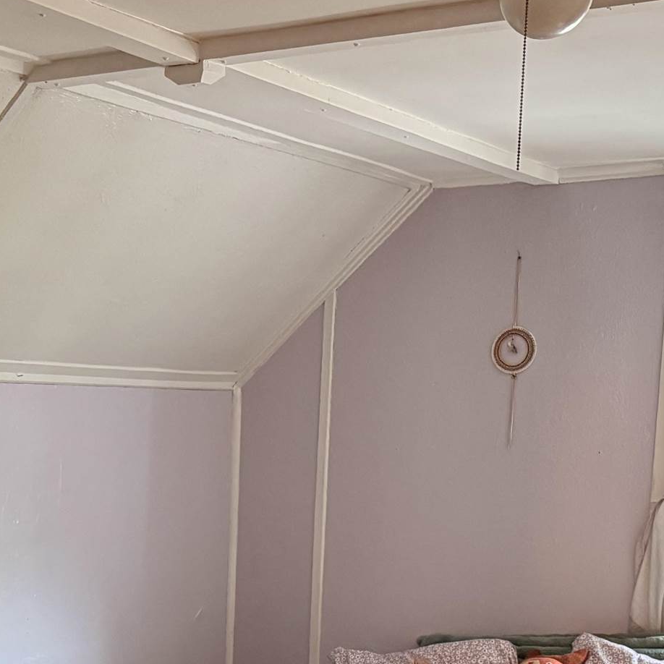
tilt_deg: -7.4
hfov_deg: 23.9
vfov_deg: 23.3
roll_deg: -1.4
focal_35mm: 71
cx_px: 111
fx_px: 1541
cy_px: 664
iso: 640
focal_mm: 6.76
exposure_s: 1/40
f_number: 1.78
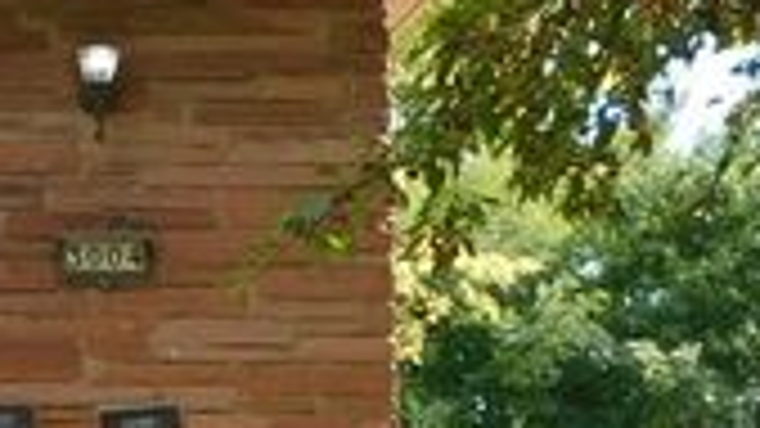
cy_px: 433
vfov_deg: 7.9
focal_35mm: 152
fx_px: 3063
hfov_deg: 12.7
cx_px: -657
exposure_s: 1/500
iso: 125
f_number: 3
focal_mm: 4
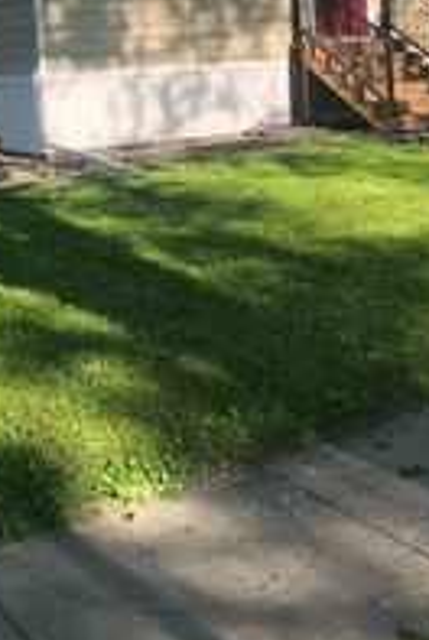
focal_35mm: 59
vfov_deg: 32.4
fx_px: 1051
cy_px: 75
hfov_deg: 22.9
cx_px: 127
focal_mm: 3.99
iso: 20
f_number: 1.8
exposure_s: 1/665
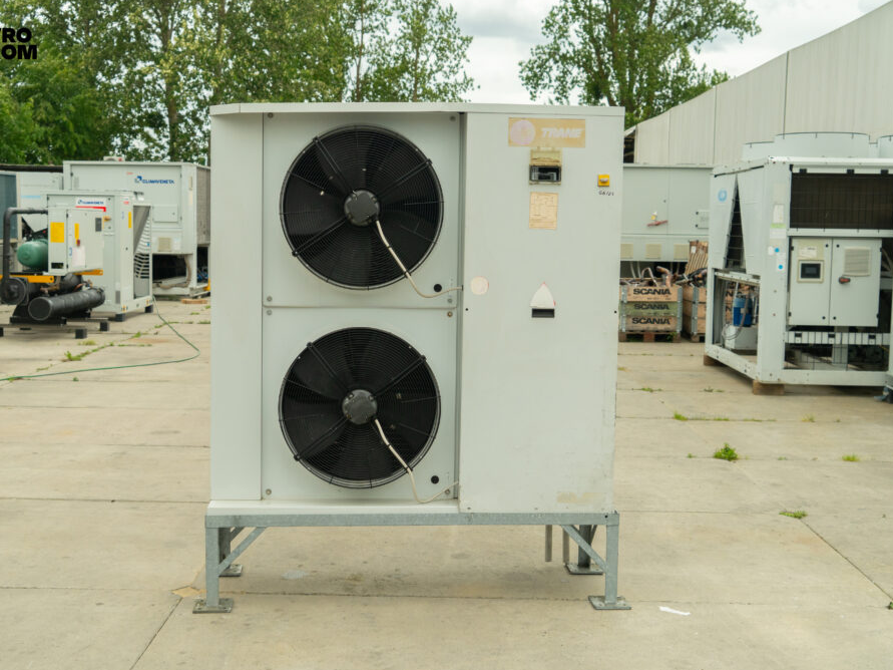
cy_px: 329
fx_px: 1083
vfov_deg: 34.3
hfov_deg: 44.8
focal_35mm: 42
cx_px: 409
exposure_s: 1/250
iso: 800
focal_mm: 38
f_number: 5.6
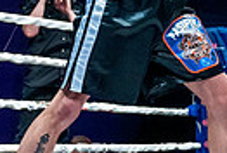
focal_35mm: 145
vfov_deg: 9.4
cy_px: -32
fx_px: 916
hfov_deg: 13.6
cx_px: 302
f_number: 4
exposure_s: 1/1000
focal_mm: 31
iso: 4000
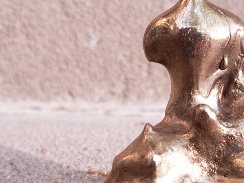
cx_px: 141
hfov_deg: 34.3
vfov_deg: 26.1
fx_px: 395
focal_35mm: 56
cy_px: 109
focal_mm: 4.3
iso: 50
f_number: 1.5
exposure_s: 1/125
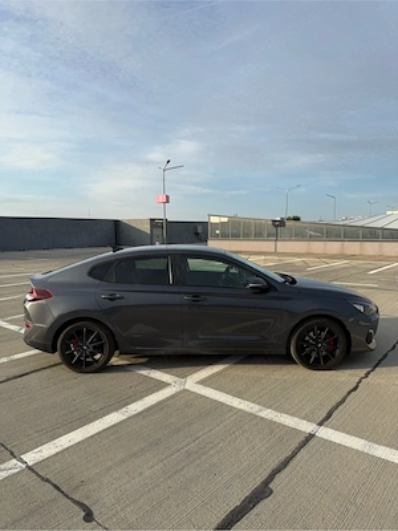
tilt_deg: -5.1
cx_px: 199
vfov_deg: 71.6
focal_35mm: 24
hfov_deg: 56.8
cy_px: 266
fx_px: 368
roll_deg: +0.3
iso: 80
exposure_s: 1/3021
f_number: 1.78
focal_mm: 6.76
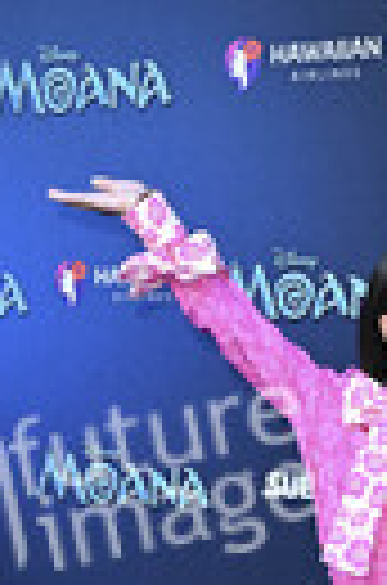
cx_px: 216
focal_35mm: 108
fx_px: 1751
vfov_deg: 17.9
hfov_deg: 12.6
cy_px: 720
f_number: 6.3
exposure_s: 1/250
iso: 800
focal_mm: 35
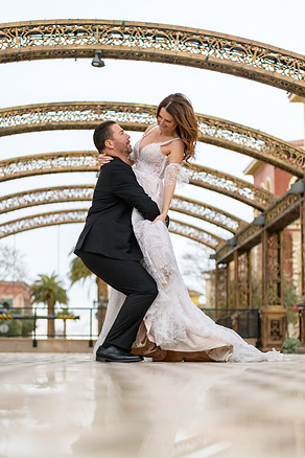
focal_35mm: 72
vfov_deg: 28.1
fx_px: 915
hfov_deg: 18.9
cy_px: 233
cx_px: 155
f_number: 2.8
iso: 400
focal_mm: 70
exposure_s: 1/3200
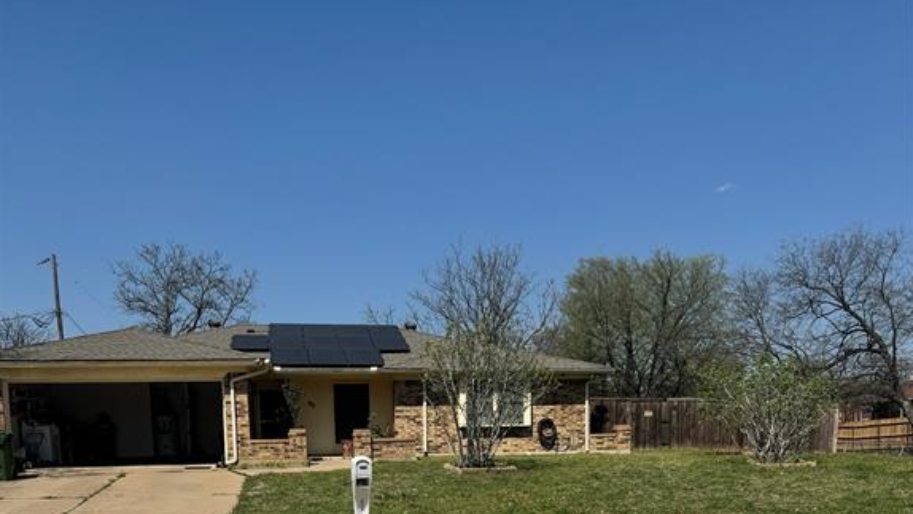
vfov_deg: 31.1
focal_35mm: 35
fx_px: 847
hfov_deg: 56.6
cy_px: 524
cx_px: 456
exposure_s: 1/9009
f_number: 1.78
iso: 80
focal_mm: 6.76
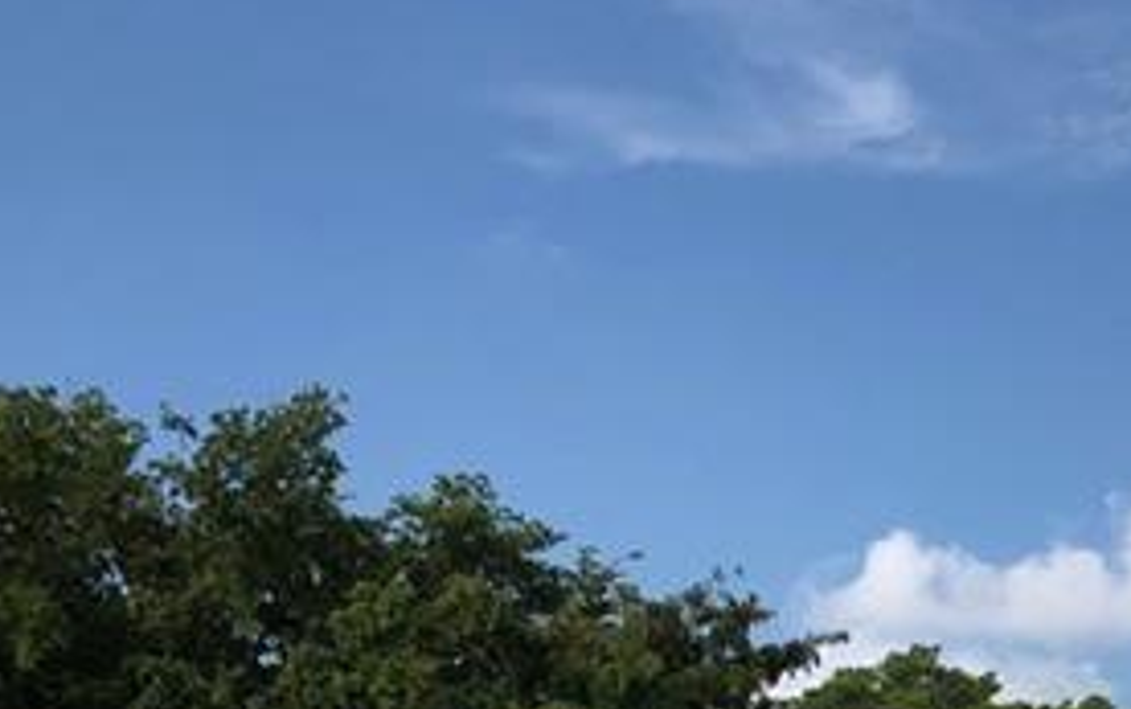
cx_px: 1111
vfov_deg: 14.0
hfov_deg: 23.2
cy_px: 1148
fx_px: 2653
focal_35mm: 86
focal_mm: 3.99
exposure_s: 1/2667
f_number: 1.8
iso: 20
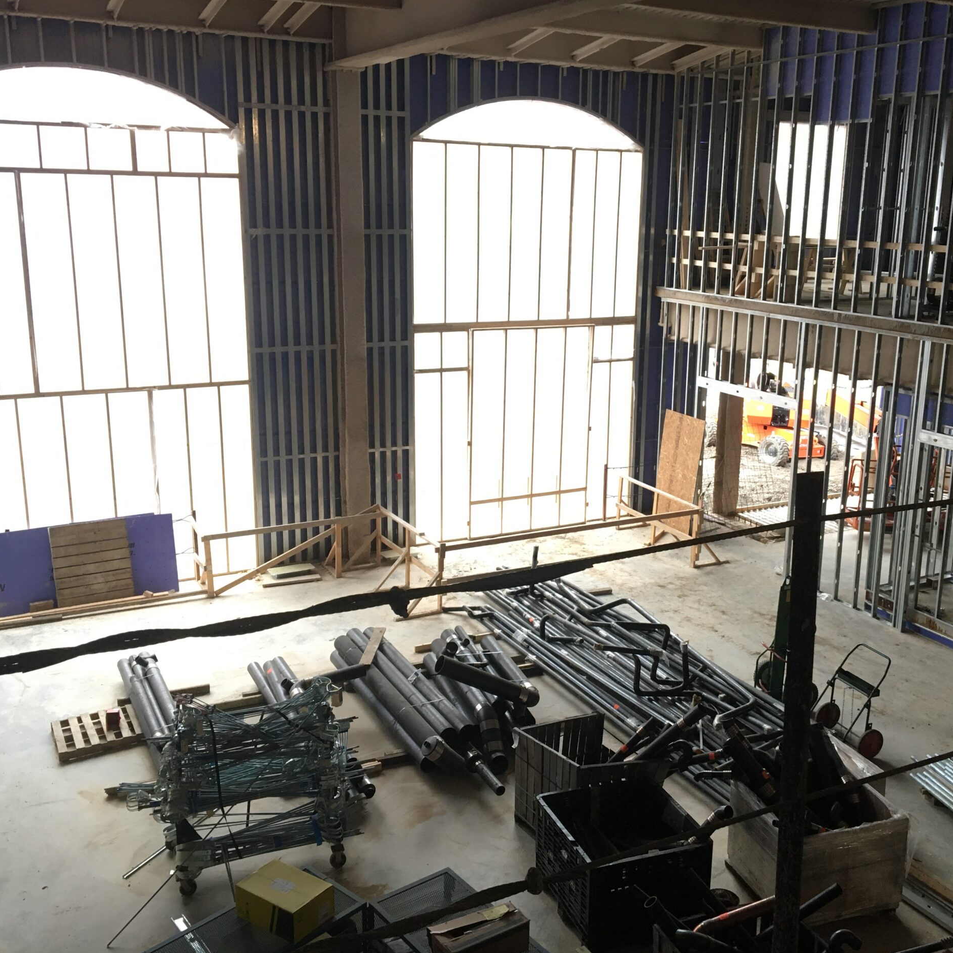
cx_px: 543
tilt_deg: -13.8
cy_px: 467
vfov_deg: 47.2
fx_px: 1090
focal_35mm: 35
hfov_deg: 47.1
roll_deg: -0.8
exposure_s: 1/30
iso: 100
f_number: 2.2
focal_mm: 4.15
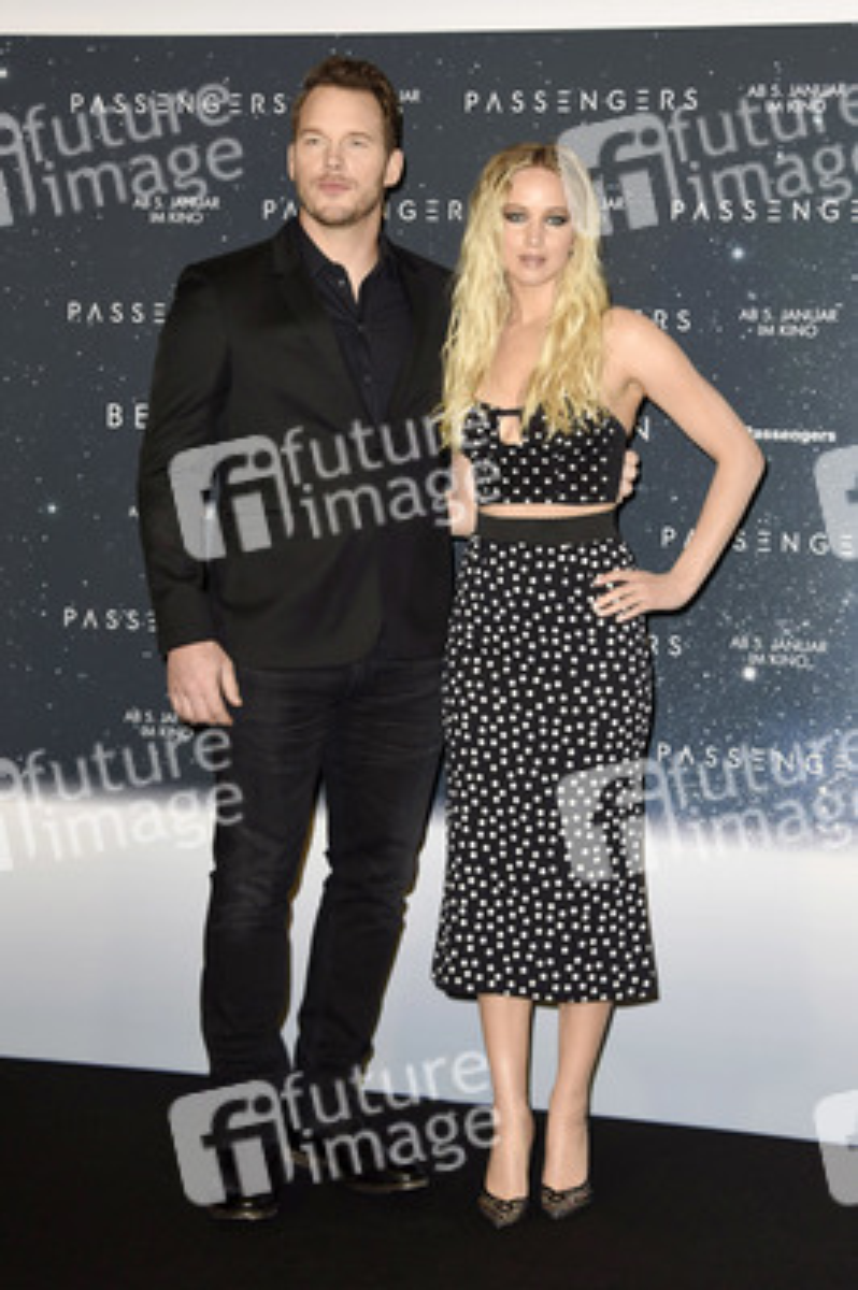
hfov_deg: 21.9
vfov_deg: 32.4
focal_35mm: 62
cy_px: 645
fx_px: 2220
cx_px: 429
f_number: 5.6
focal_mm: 62
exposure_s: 1/200
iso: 800
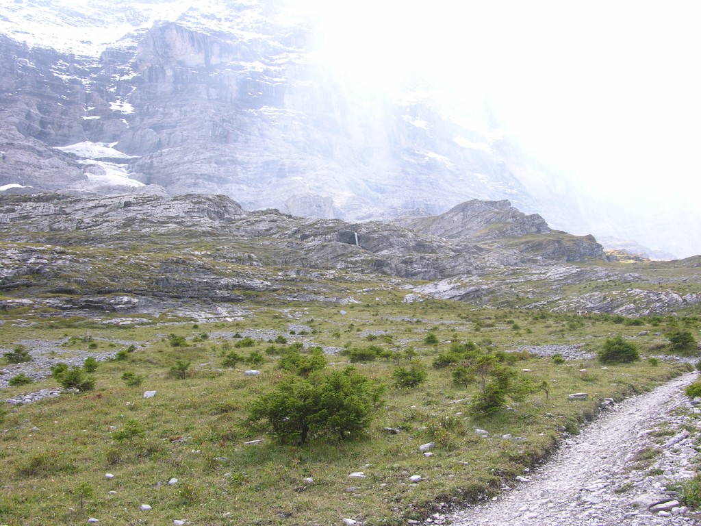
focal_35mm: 35
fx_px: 709
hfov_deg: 52.6
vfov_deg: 40.7
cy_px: 263
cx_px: 350
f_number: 4.5
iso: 50
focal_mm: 8.9
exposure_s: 1/89.7
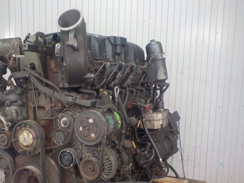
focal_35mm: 42
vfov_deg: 34.1
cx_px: 91
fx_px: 296
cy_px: 120
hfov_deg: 44.4
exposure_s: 1/30
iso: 220
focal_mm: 4.1
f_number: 3.3
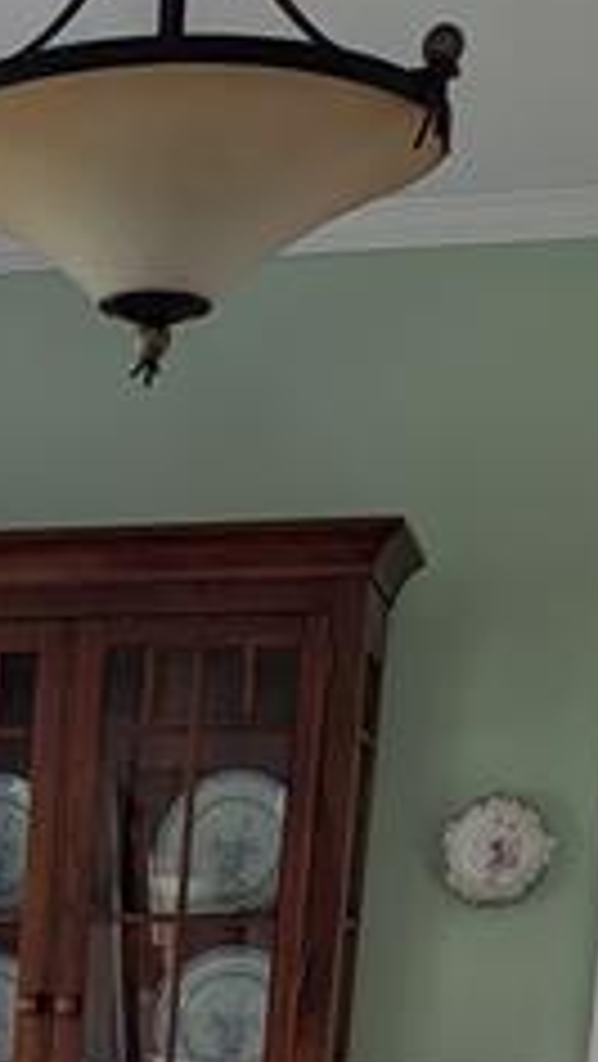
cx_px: -243
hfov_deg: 13.6
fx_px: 2393
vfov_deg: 21.6
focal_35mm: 85
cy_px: 1516
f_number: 1.7
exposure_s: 1/174
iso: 34
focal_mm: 4.53
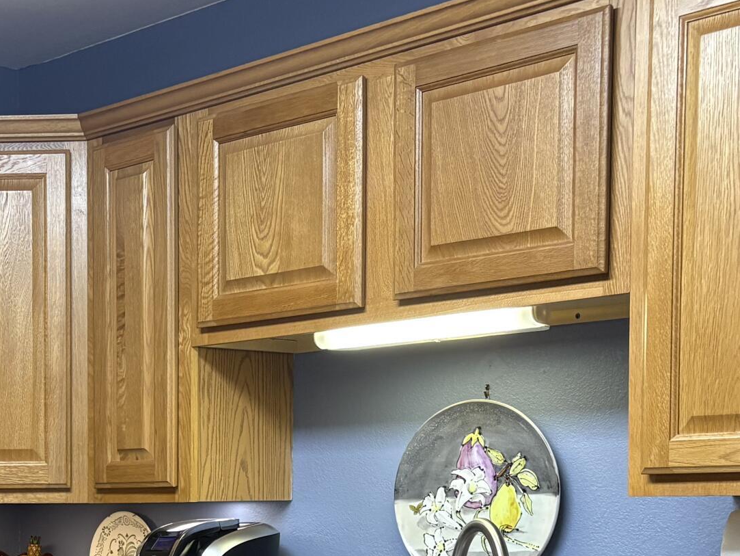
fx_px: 1540
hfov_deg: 25.9
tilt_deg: -3.7
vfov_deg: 19.6
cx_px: 39
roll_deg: +0.5
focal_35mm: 72
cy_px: 604
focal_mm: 5.96
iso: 160
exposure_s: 1/60
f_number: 1.6
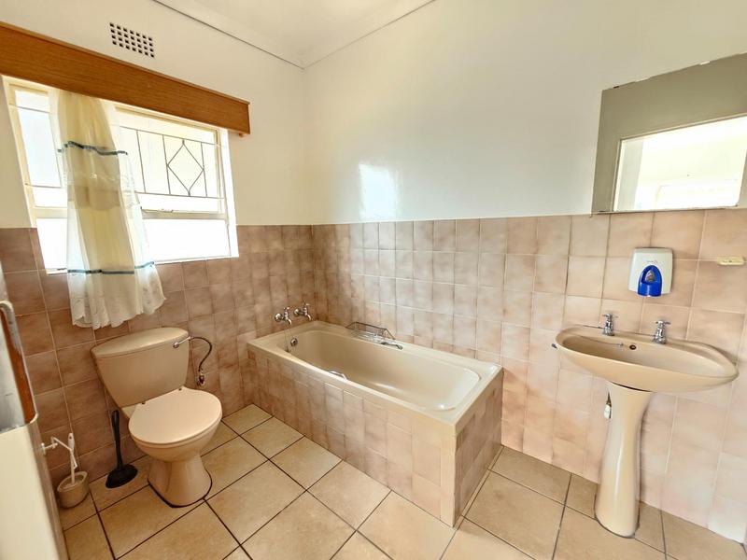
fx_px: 281
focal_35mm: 13
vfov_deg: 89.9
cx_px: 374
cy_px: 280
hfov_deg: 106.2
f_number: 2.2
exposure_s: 1/60
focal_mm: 2.2
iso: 400
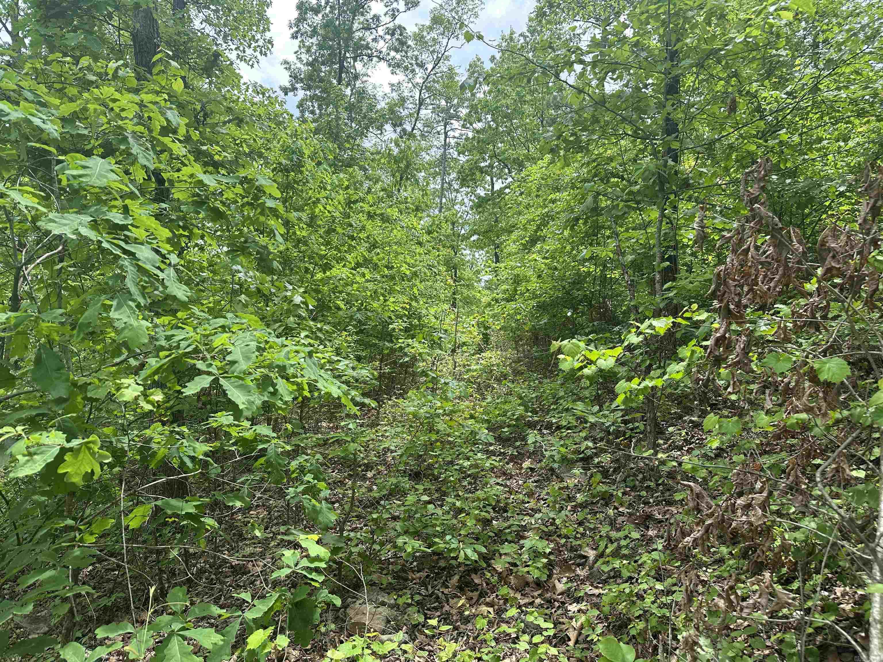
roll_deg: -2.3
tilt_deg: -1.6
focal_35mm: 24
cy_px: 331
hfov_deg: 71.6
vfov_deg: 56.8
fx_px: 612
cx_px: 442
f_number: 1.78
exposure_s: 1/943
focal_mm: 6.86
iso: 80
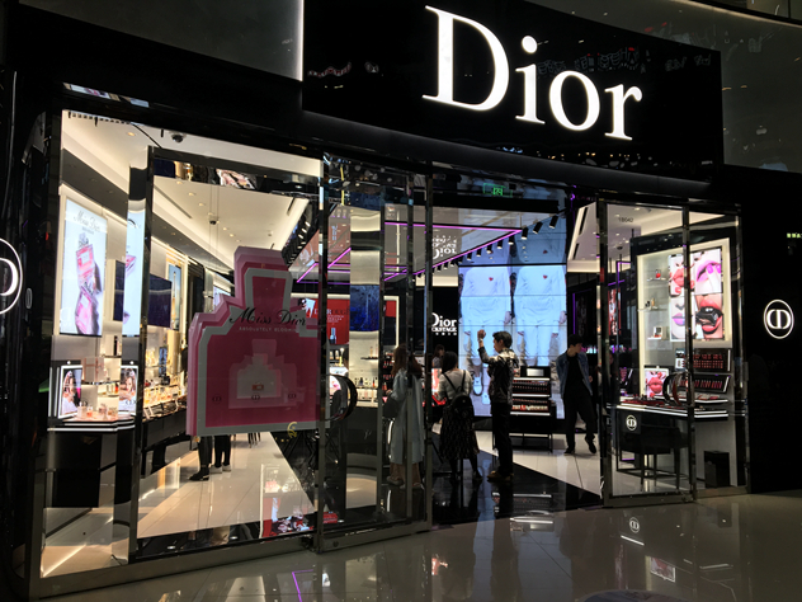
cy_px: 301
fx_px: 672
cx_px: 401
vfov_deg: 48.2
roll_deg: +0.0
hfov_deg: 61.7
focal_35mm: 29
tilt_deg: +4.3
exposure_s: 1/100
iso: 40
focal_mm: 4.15
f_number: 2.2
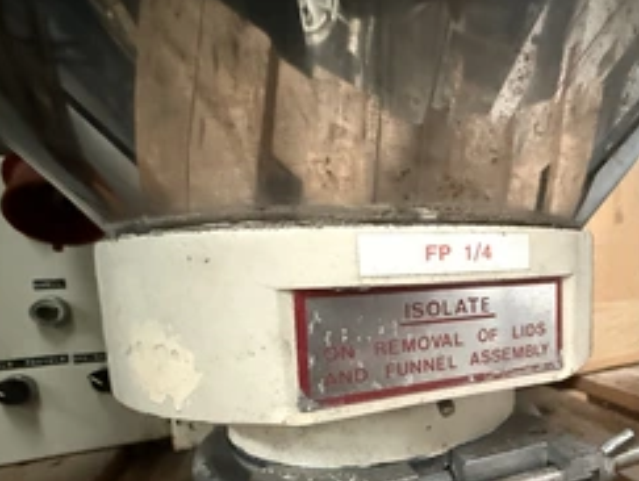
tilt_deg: -2.7
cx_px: 465
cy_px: 302
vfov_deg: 58.2
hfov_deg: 69.8
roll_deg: +1.5
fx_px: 425
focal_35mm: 23
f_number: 2.2
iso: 1250
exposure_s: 1/43
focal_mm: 2.22
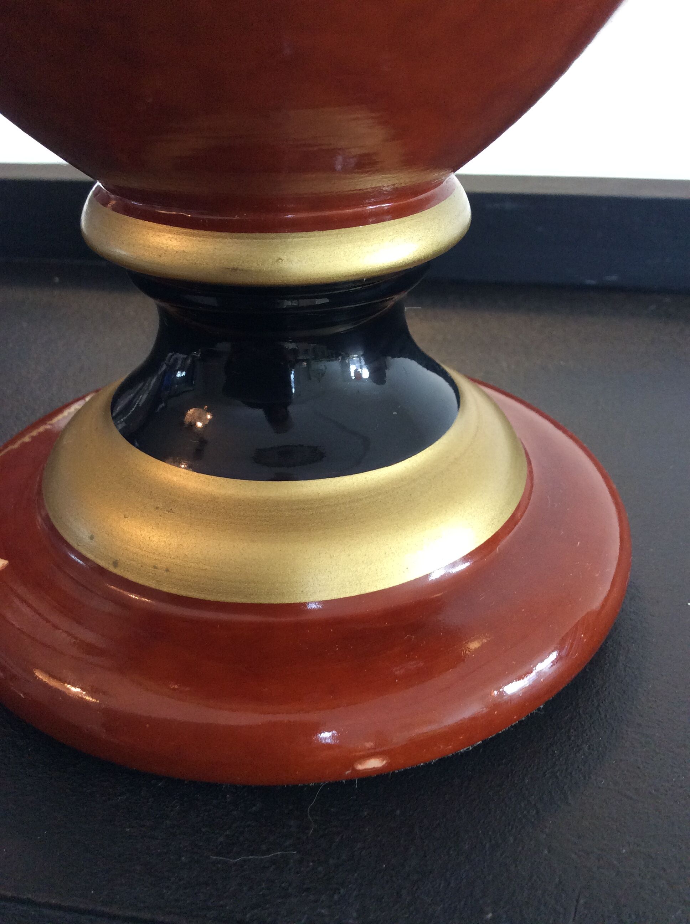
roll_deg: +0.5
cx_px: 345
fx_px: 853
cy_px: 462
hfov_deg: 44.1
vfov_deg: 56.9
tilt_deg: -30.0
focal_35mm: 32
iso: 100
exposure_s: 1/25
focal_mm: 3.3
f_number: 2.4
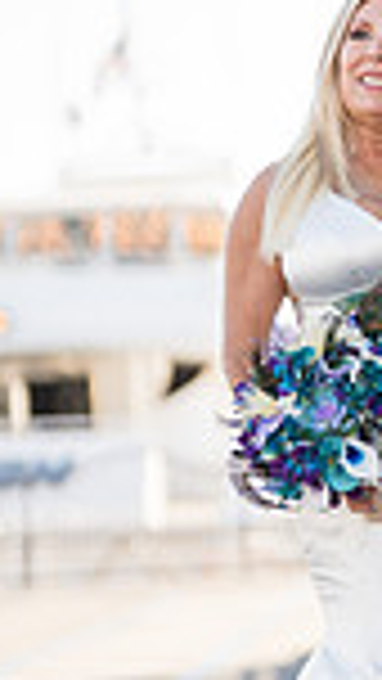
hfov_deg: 7.7
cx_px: 409
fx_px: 2808
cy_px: 234
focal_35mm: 156
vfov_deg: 13.8
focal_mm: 50
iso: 125
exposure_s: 1/2000
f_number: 1.2
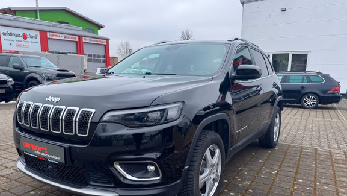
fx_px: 267
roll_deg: +0.3
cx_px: 155
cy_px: 130
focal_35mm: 29
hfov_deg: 65.9
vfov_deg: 39.8
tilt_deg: -12.8
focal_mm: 6.76
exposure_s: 1/980
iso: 80
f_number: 1.78
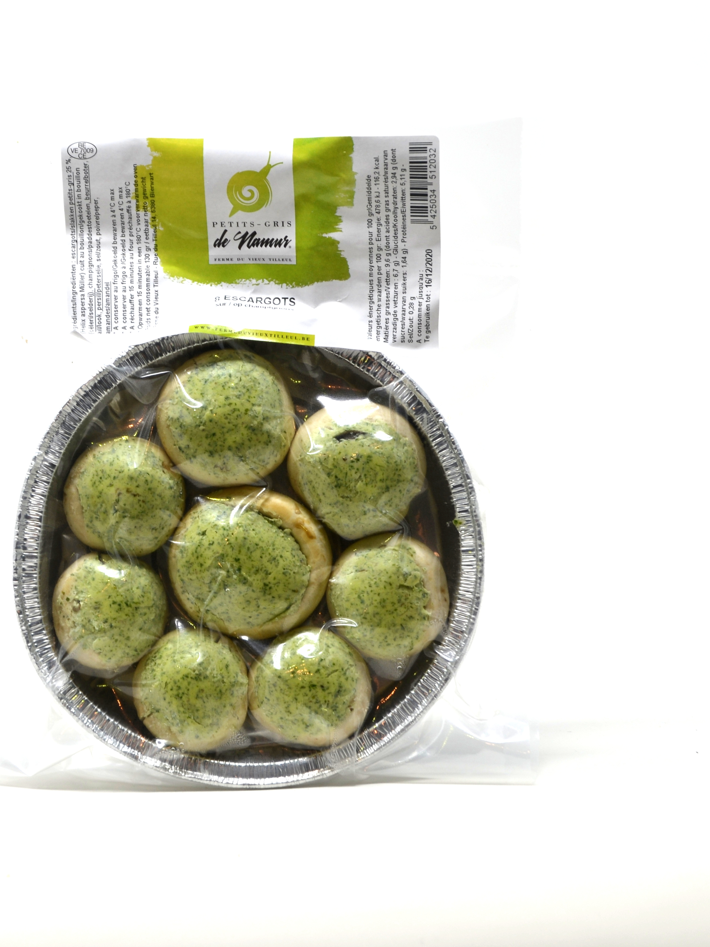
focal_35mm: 142
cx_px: 249
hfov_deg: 10.5
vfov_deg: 13.9
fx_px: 3876
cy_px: 472
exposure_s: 1/40
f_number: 8
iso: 100
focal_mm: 65
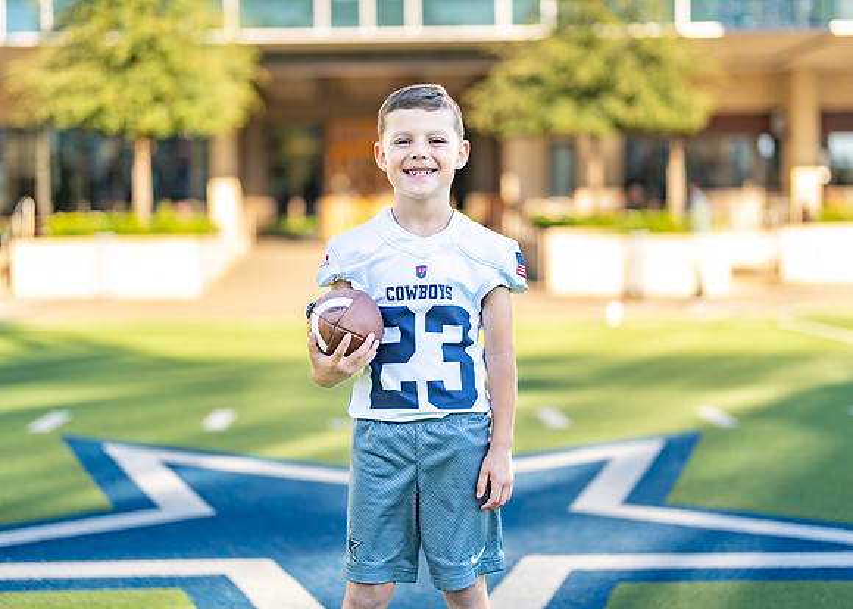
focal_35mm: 59
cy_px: 270
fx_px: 1421
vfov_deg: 24.2
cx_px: 428
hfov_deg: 33.4
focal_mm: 50
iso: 100
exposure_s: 1/2500
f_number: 1.2
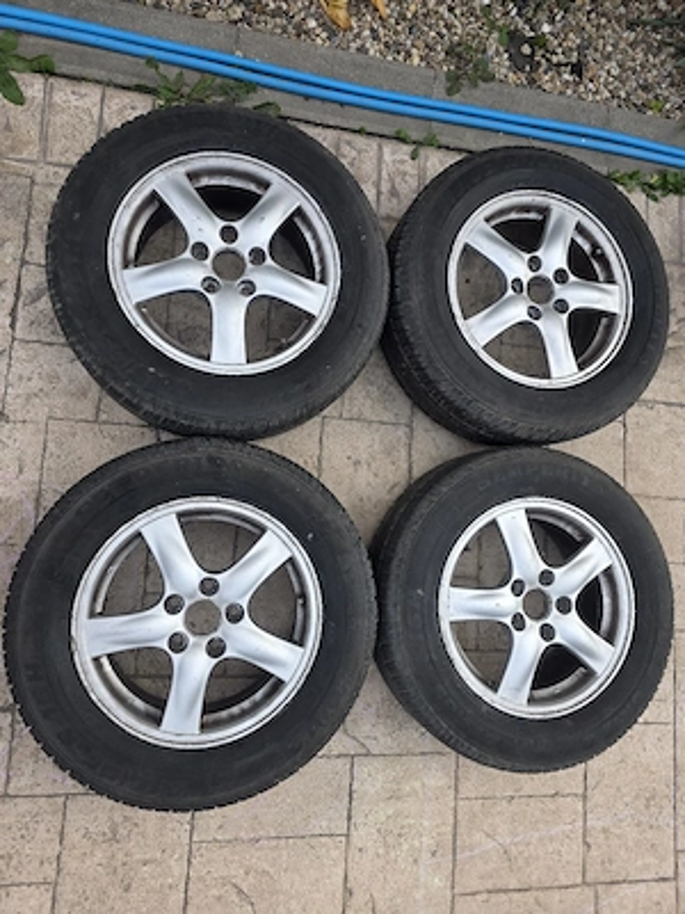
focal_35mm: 23
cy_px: 457
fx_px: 607
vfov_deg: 73.9
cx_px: 342
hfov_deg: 58.9
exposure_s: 1/1250
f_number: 1.7
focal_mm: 6.3
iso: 80
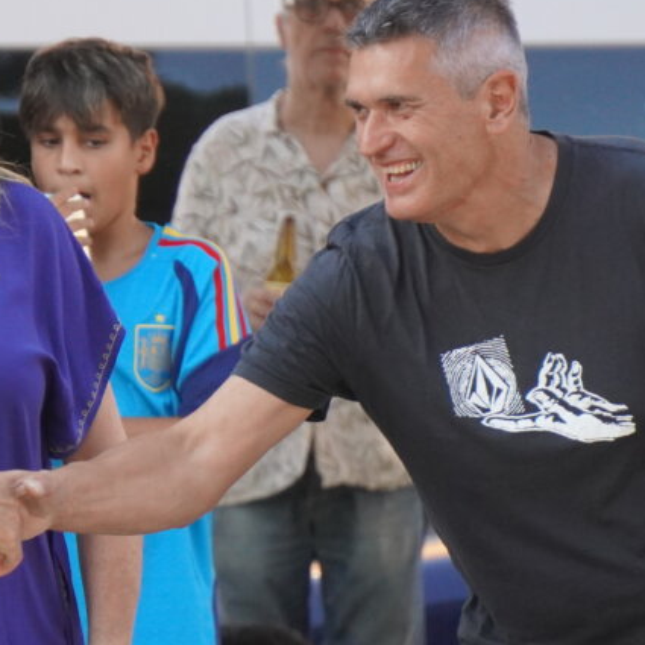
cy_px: 527
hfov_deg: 2.2
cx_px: 97
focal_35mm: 807
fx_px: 17012
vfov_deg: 2.2
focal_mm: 210
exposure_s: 1/400
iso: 1600
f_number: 6.3
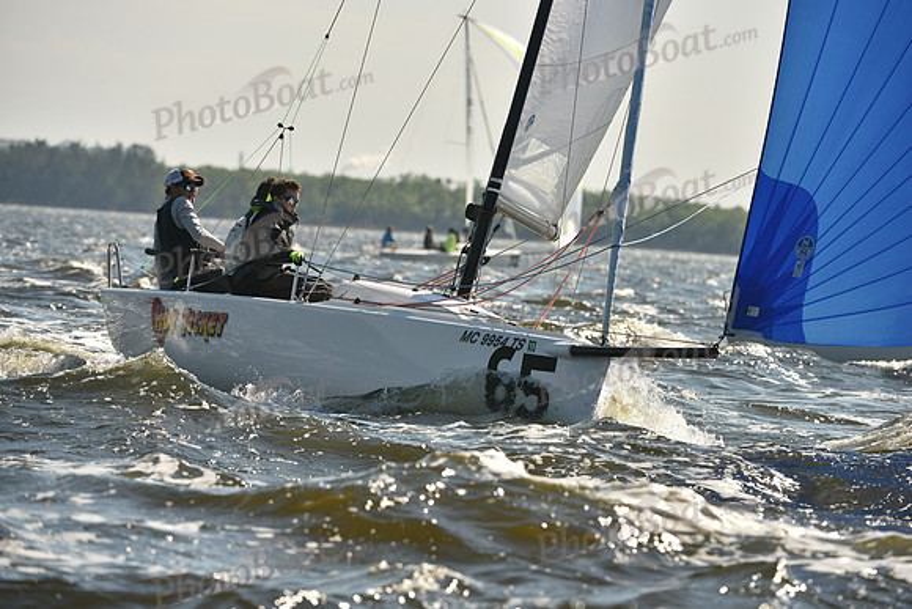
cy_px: 304
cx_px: 456
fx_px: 7601
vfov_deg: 4.6
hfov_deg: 6.9
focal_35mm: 300
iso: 250
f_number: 7.1
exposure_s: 1/1250
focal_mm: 300
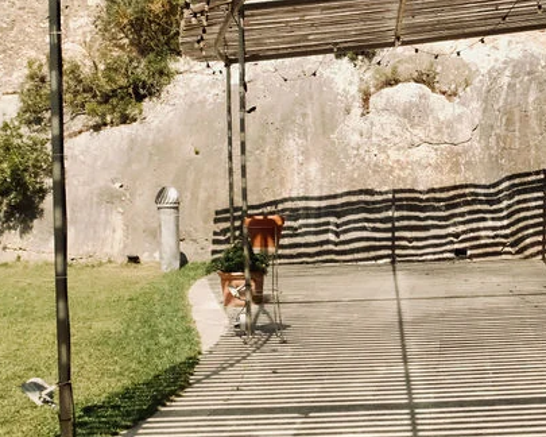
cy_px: 142
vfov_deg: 23.7
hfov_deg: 29.1
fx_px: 1034
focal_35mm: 64
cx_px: 413
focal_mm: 18
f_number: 10
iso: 8000
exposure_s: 1/3000
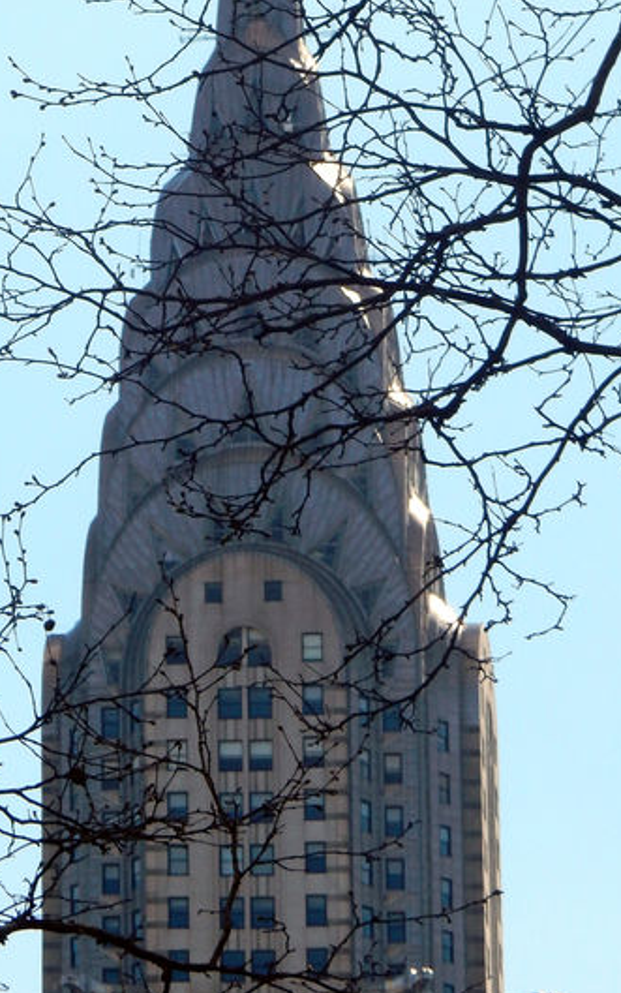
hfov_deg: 3.8
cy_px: 197
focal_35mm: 348
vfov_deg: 6.0
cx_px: 155
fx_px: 9416
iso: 125
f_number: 6.3
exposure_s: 1/640
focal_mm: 34.5
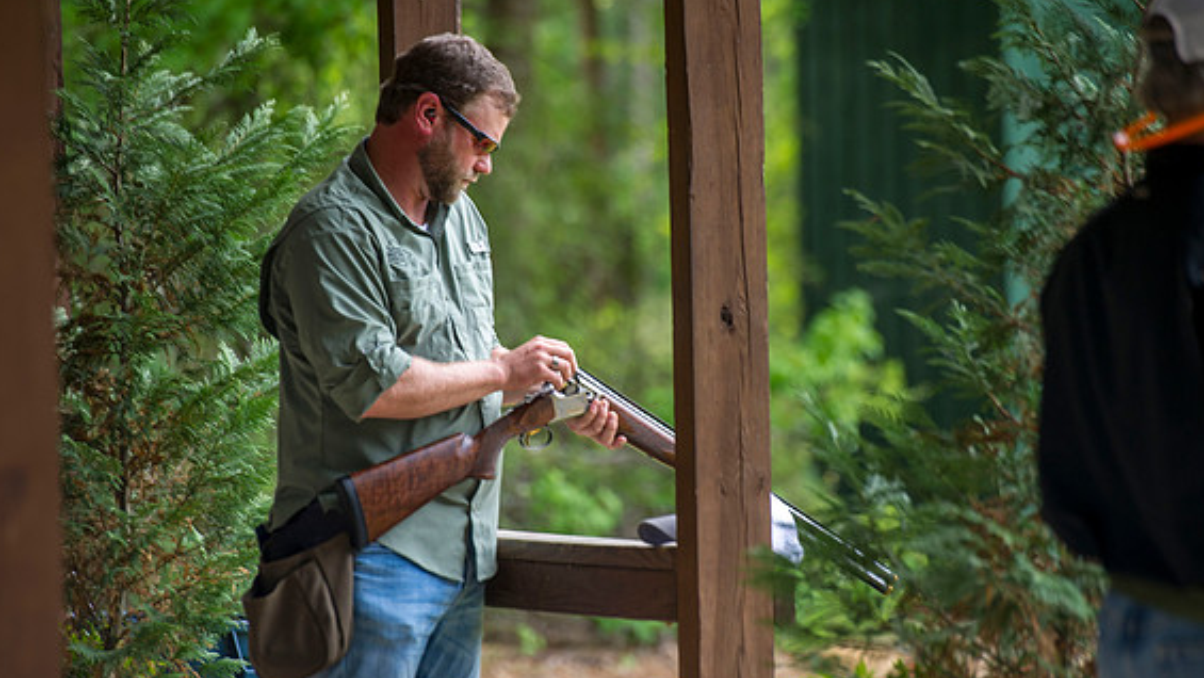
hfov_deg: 10.0
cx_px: 605
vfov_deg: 5.7
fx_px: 6865
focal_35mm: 215
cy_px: 403
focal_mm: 200
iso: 200
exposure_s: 1/80
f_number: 3.5
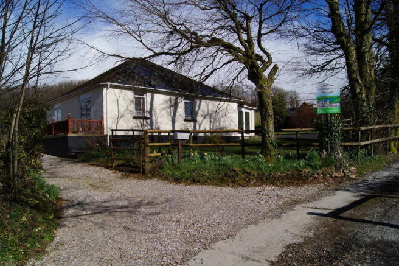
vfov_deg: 47.9
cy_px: 133
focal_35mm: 27
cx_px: 200
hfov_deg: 67.4
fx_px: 299
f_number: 10
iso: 100
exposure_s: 1/320
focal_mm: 18
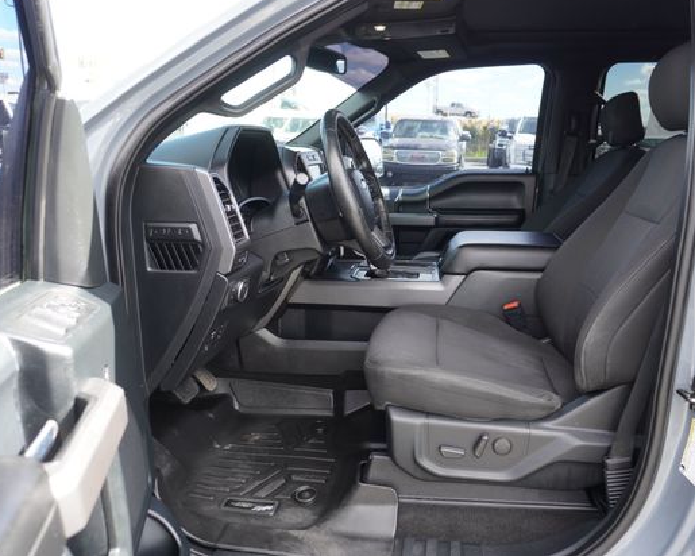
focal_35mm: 28
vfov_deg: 51.5
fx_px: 576
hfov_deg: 62.0
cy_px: 269
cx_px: 391
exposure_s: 1/60
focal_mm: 16
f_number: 4
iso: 125
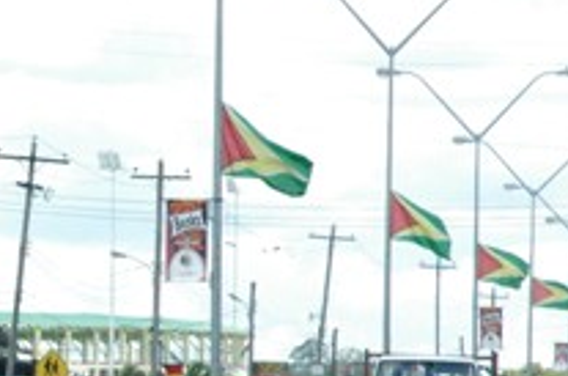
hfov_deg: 6.4
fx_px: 5037
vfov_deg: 4.3
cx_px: -129
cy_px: 237
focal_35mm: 320
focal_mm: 70
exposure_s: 1/640
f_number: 13
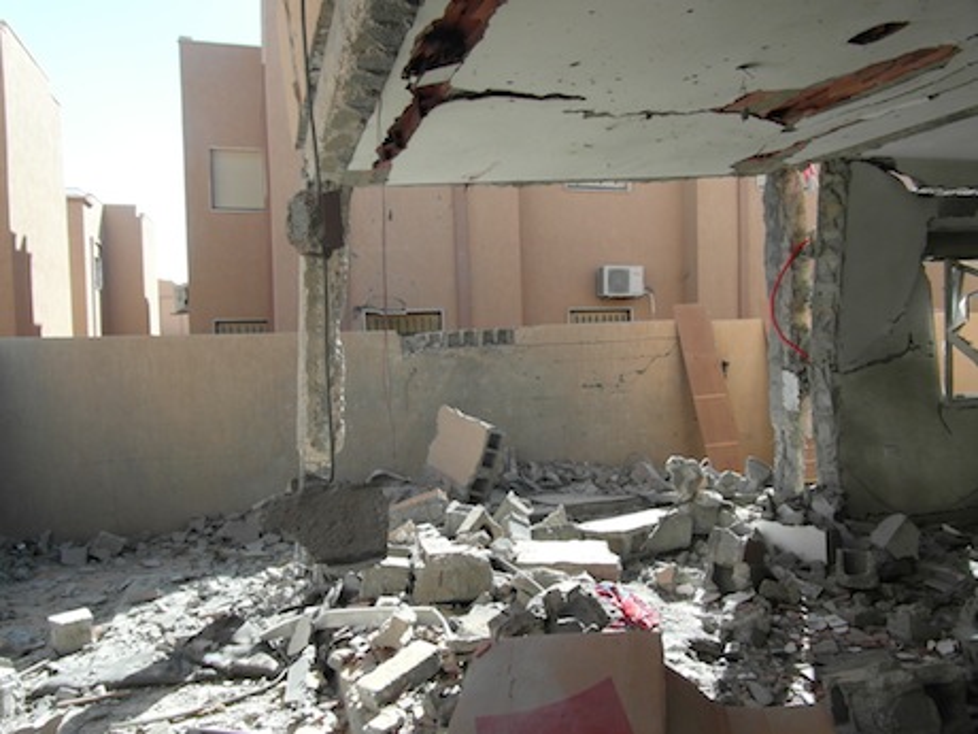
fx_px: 678
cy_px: 367
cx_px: 489
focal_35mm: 24
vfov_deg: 56.8
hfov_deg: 71.6
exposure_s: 1/180
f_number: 4.6
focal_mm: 4
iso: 80
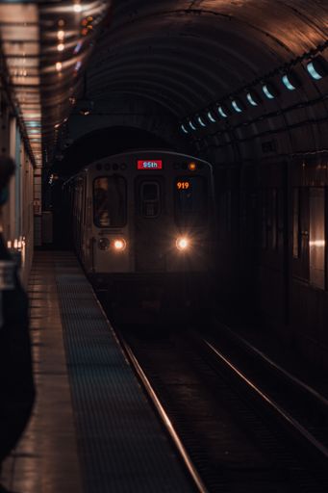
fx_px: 4102
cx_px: 164
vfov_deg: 6.9
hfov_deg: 4.6
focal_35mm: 300
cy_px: 246
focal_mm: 200
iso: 250
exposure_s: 1/125
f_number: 5.6
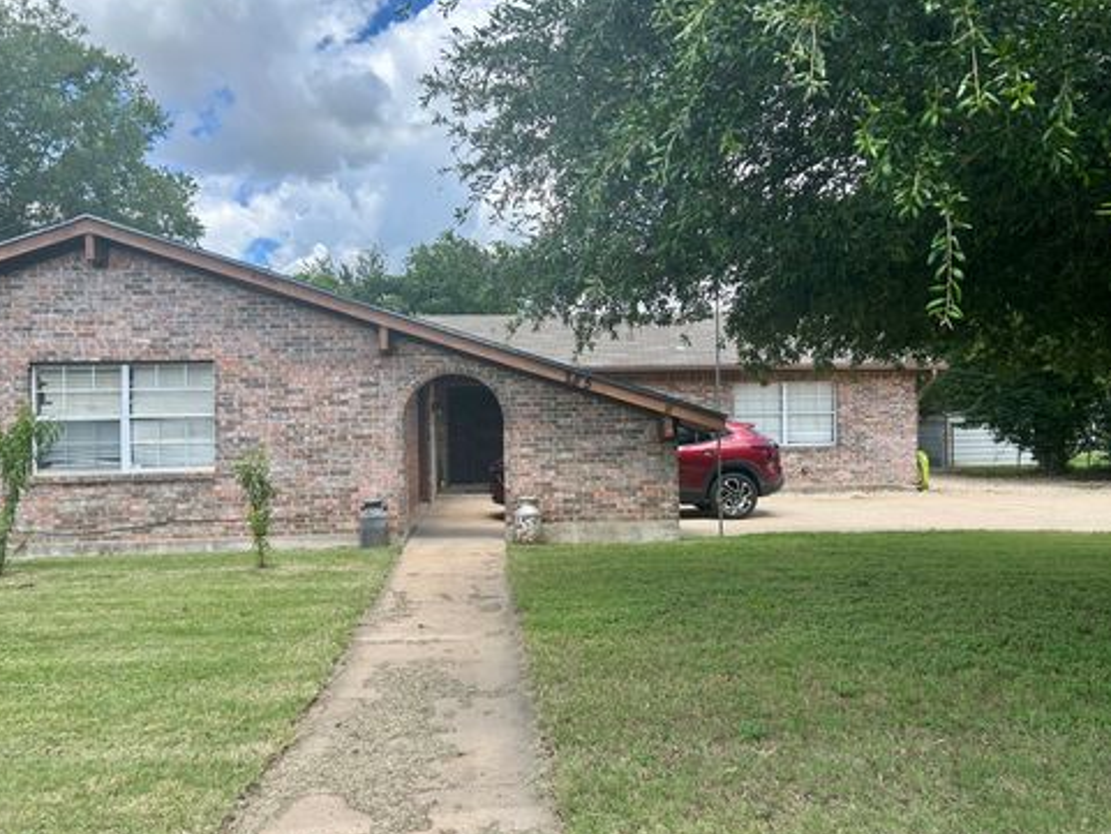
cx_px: 540
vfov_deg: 51.4
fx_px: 867
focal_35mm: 27
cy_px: 412
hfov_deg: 65.3
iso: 50
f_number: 1.5
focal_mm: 5.7
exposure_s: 1/1575
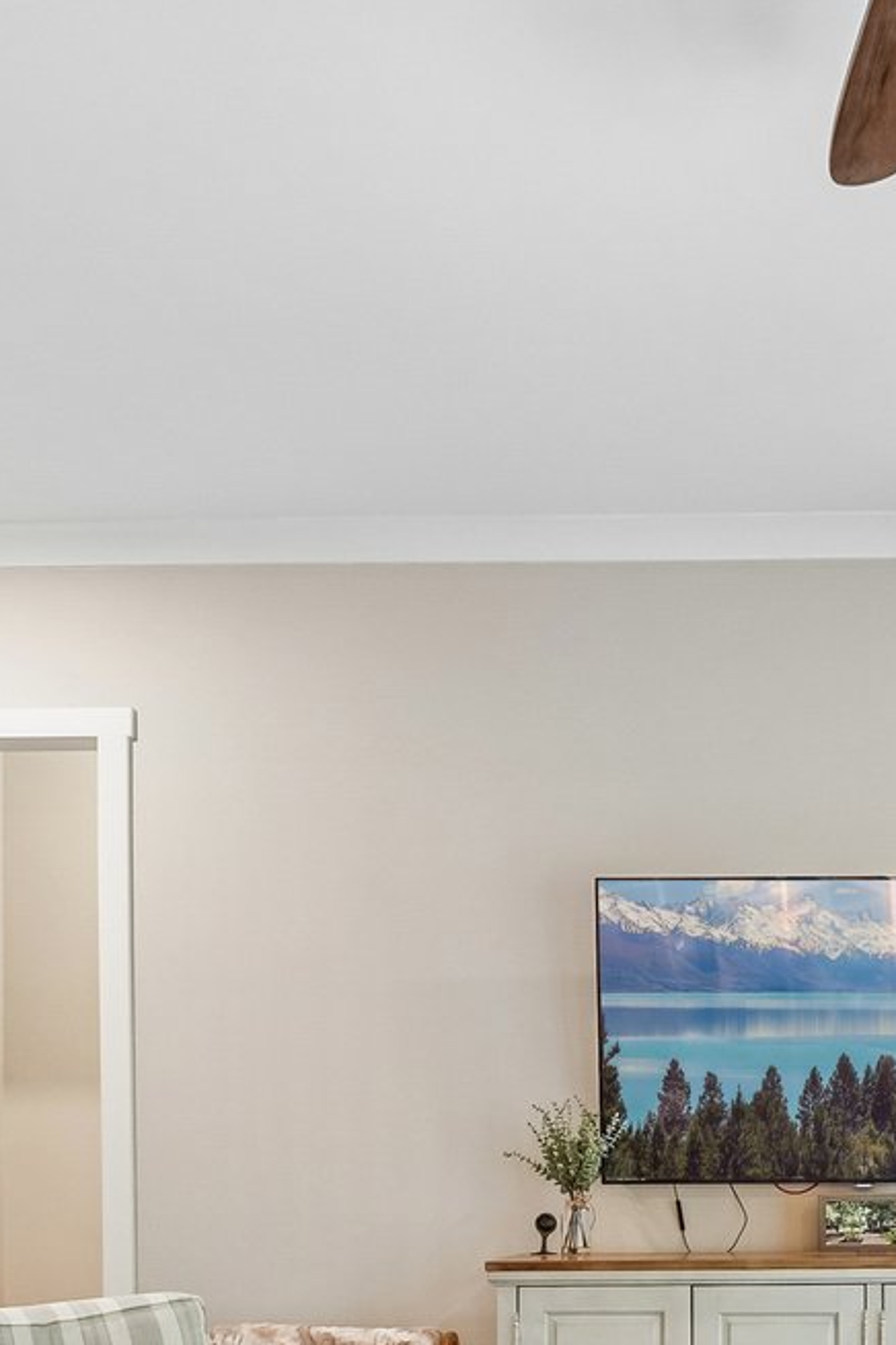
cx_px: 836
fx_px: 1755
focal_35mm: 47
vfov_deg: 38.9
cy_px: 1219
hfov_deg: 27.4
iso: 400
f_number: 8
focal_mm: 10
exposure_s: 1/4
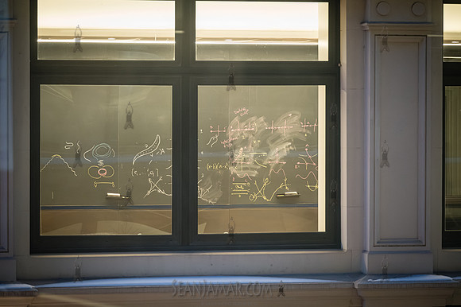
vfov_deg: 9.1
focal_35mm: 150
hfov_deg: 13.7
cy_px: 154
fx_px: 1920
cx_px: 230
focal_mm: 150
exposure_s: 1/200
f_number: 3.2
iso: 6400
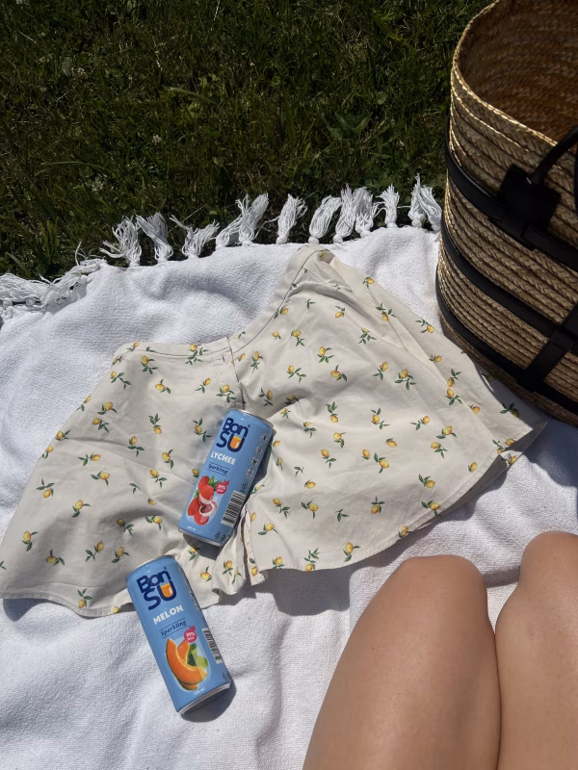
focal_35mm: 26
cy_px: 385
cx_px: 289
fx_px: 579
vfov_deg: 67.3
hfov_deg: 53.1
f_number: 1.5
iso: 32
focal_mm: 5.7
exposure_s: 1/19231
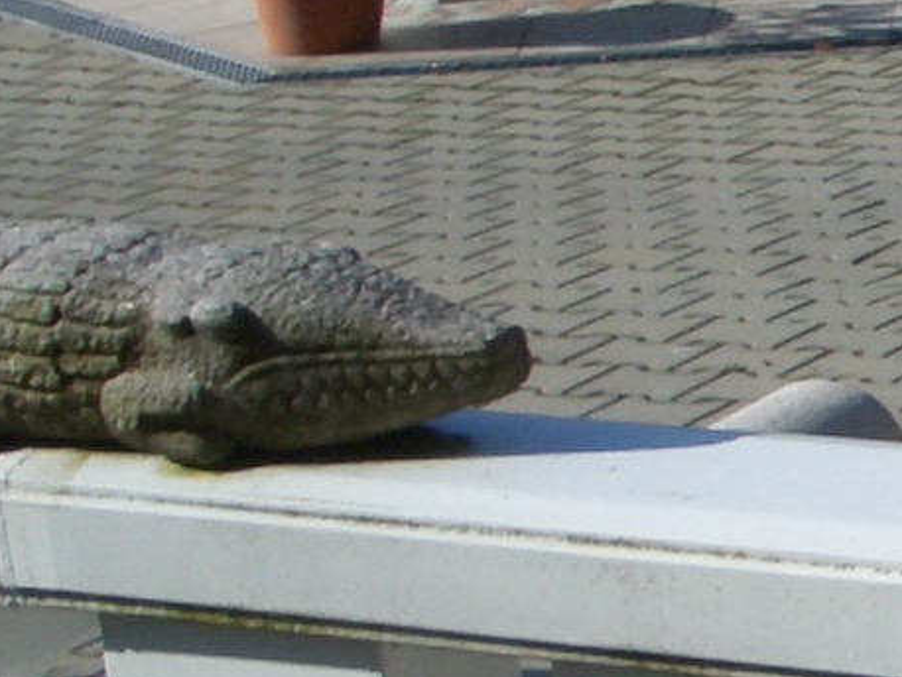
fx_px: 4588
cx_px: 1948
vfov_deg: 8.4
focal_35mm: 176
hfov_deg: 10.2
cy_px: 484
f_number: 4.3
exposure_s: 1/800
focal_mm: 5.8
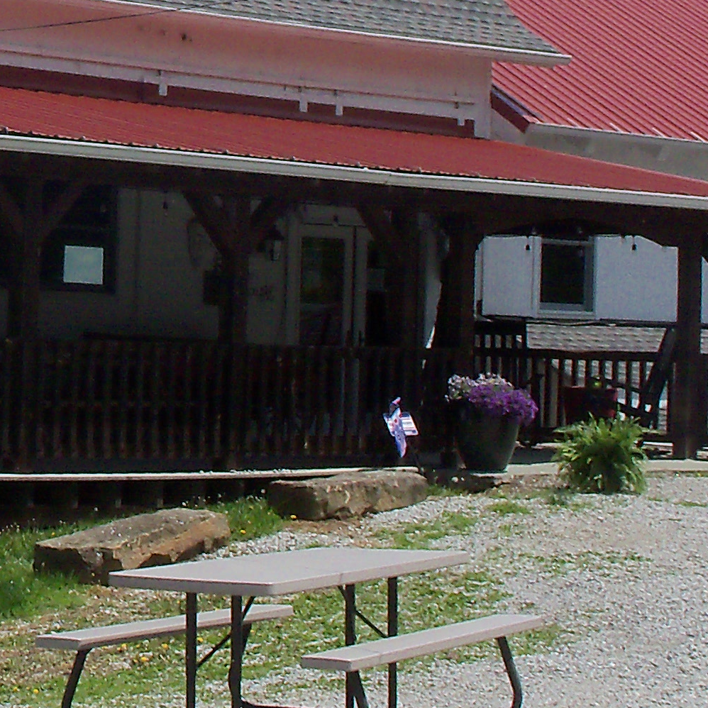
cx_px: -268
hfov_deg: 13.5
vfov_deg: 13.9
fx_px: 2846
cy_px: -40
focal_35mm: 123
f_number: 5.5
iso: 80
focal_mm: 6.3
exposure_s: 1/500
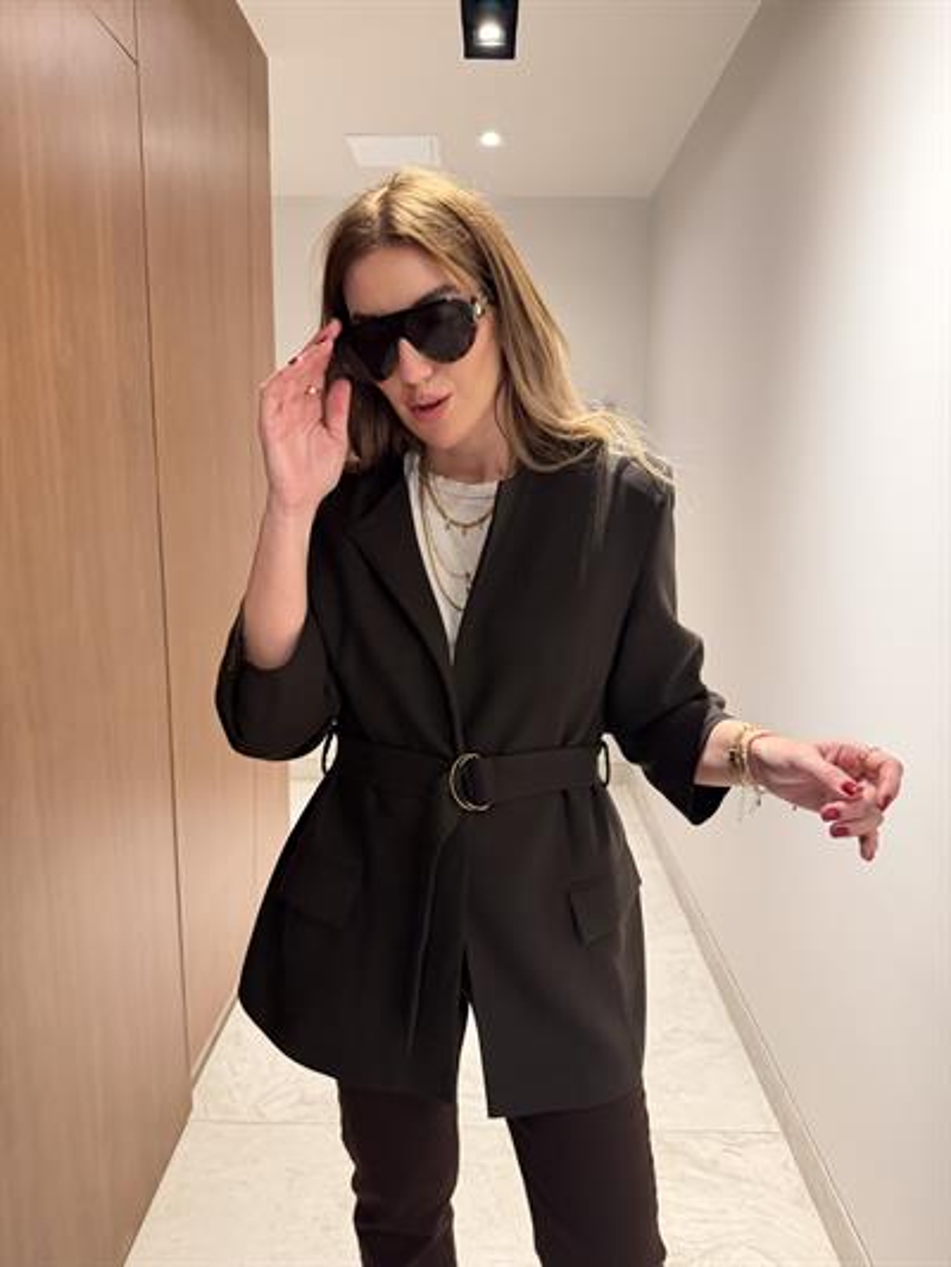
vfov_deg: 71.6
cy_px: 634
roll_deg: -0.5
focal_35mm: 24
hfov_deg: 56.8
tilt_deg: -8.3
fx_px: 879
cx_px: 476
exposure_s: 1/50
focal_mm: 6.76
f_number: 1.78
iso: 800
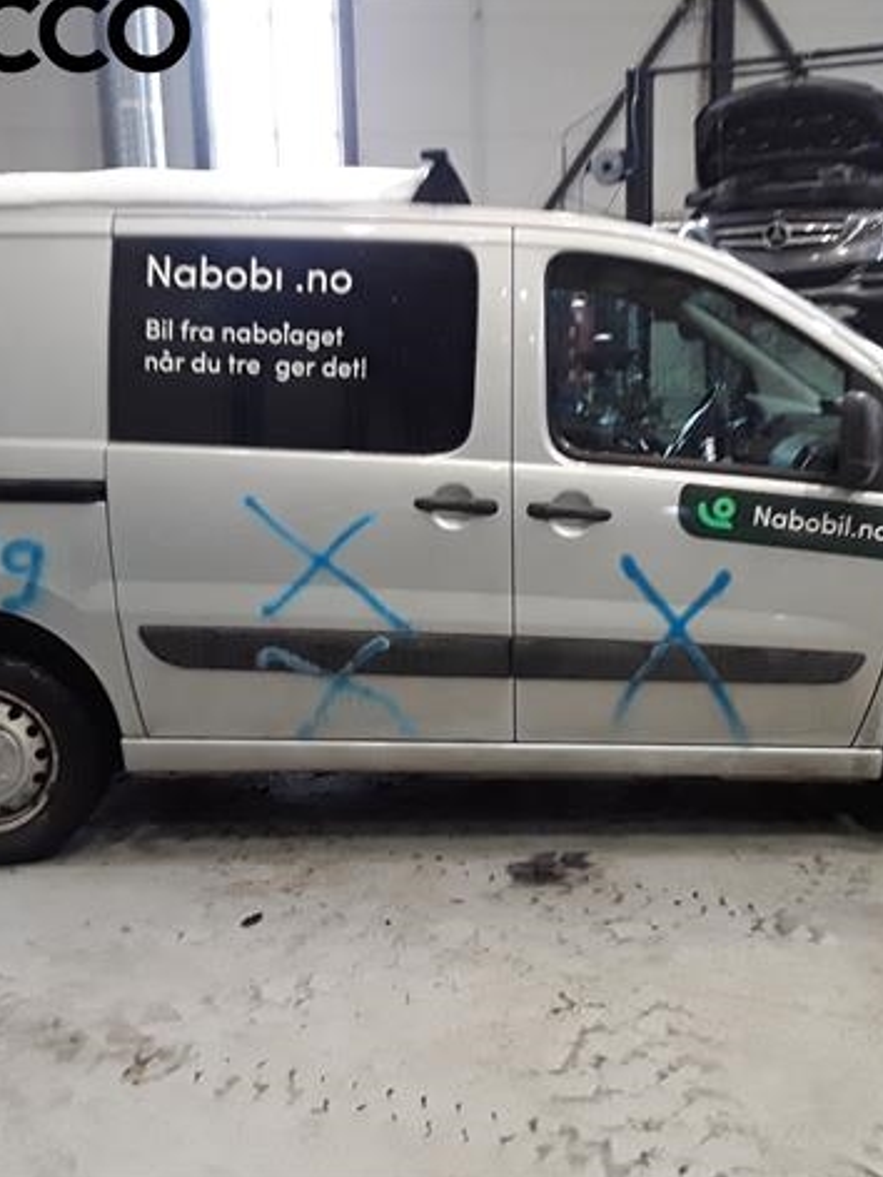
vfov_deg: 49.0
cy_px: 586
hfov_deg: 37.6
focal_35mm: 38
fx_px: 1292
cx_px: 509
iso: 200
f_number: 1.9
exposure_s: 1/33
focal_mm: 2.91
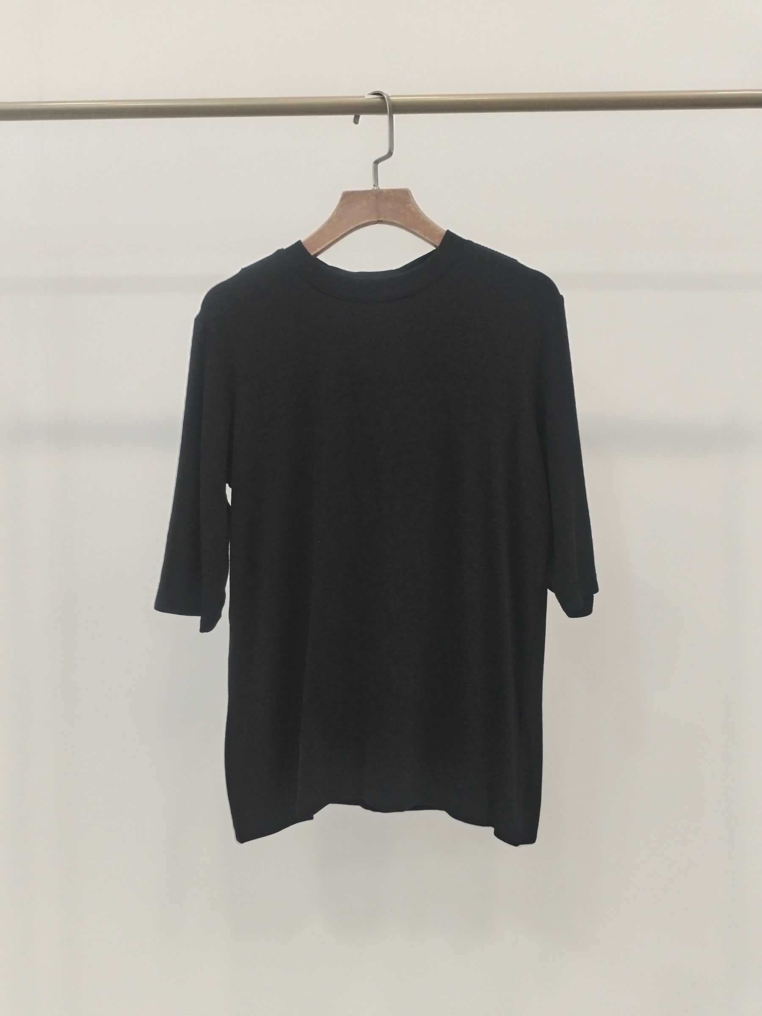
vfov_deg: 61.7
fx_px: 851
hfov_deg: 48.2
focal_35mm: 29
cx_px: 381
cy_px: 508
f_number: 1.8
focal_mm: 4.75
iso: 464
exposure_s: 1/60
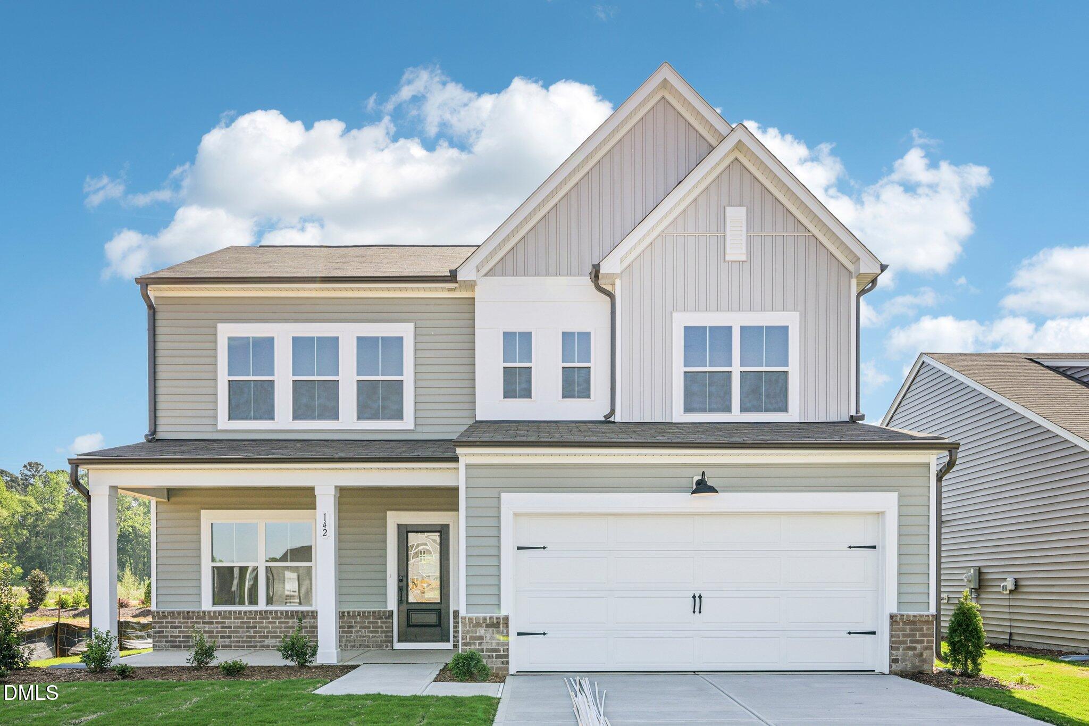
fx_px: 786
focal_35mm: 26
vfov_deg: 49.5
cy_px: 363
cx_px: 544
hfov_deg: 69.4
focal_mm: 26
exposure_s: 1/320
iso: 100
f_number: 8
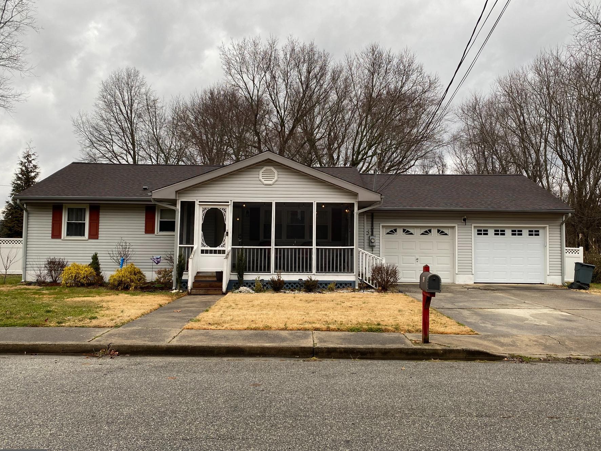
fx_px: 521
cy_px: 217
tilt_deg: +3.3
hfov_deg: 60.0
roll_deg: -0.8
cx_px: 309
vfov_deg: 46.8
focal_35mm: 30
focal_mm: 4.25
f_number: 1.8
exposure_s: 1/143
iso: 32
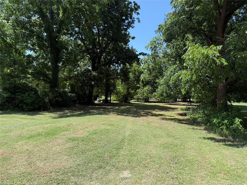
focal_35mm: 24
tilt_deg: +1.1
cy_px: 92
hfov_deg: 71.6
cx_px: 124
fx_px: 171
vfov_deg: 56.8
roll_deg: -0.9
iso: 80
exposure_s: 1/1653
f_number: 1.78
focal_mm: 6.76
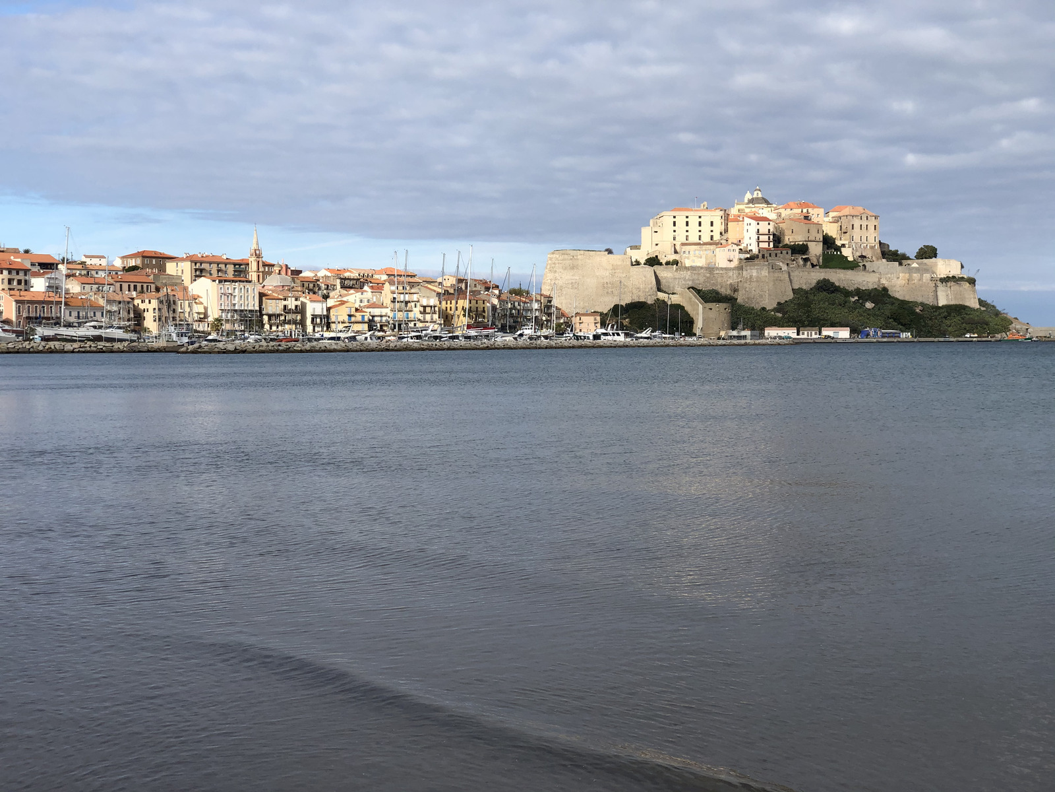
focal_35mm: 52
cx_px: 528
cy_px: 396
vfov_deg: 28.0
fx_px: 1585
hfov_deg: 36.8
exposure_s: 1/1389
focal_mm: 6
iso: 16
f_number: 2.4
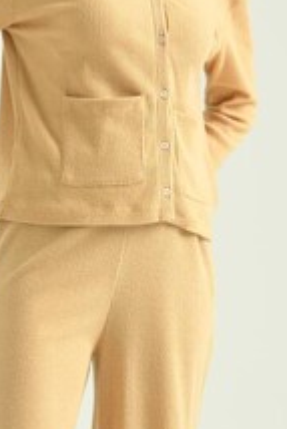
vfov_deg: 6.9
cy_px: 343
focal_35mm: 298
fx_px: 3558
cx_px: 96
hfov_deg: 4.6
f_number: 5.6
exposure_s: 1/160
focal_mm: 85
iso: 125
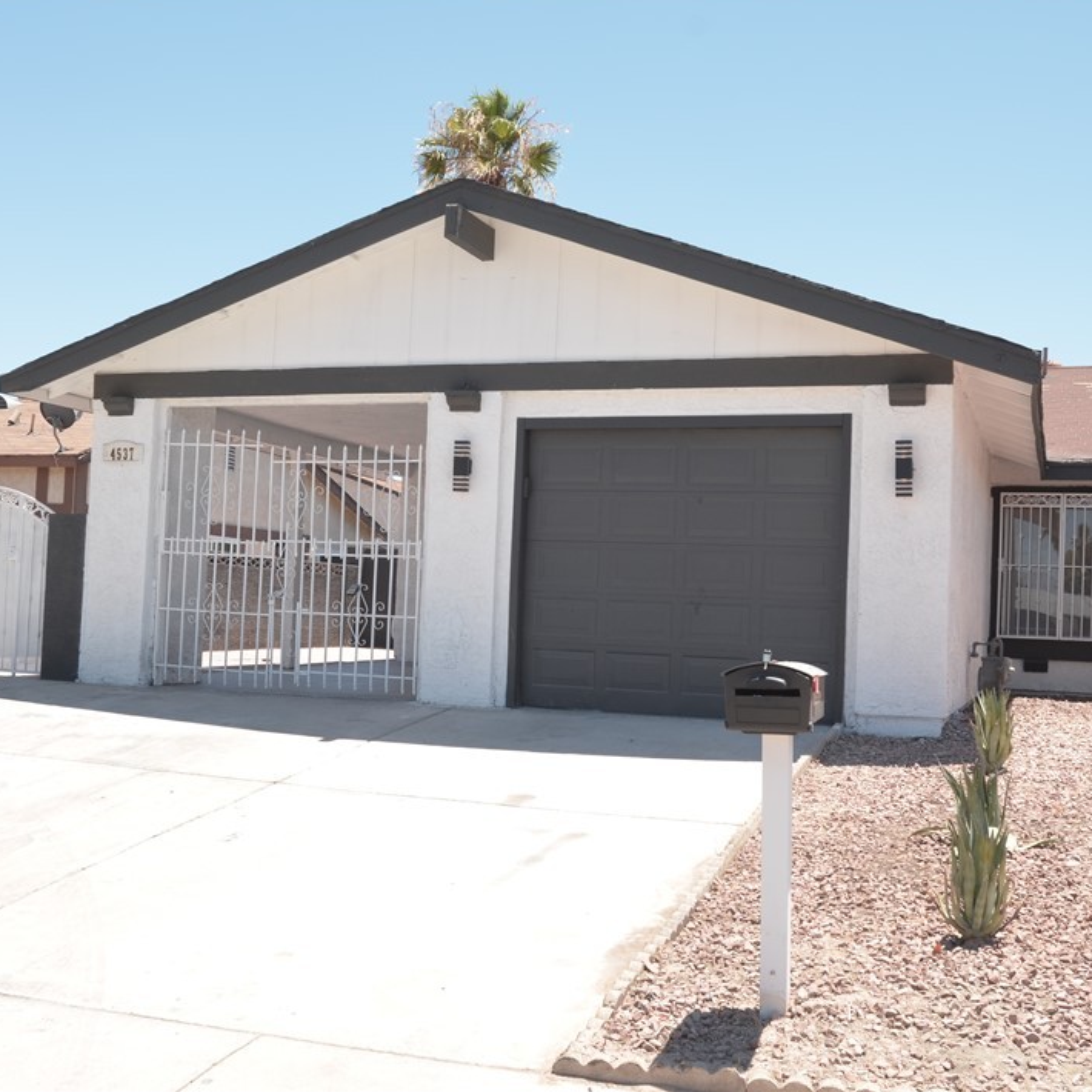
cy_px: 539
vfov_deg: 42.8
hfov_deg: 42.8
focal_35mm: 39
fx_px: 1392
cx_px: 508
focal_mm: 20
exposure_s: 1/250
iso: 200
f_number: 8
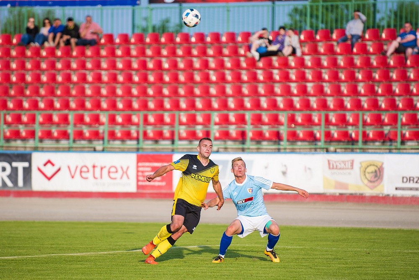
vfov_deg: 6.9
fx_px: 2328
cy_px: 140
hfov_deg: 10.3
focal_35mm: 200
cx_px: 210
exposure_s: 1/1600
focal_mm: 200
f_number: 2.8
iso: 200
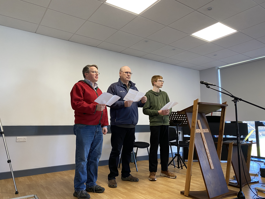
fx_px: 199
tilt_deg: +5.5
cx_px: 132
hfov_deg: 67.3
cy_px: 100
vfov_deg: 53.1
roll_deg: +0.2
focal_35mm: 26
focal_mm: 4.25
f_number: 1.8
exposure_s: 1/50
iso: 80
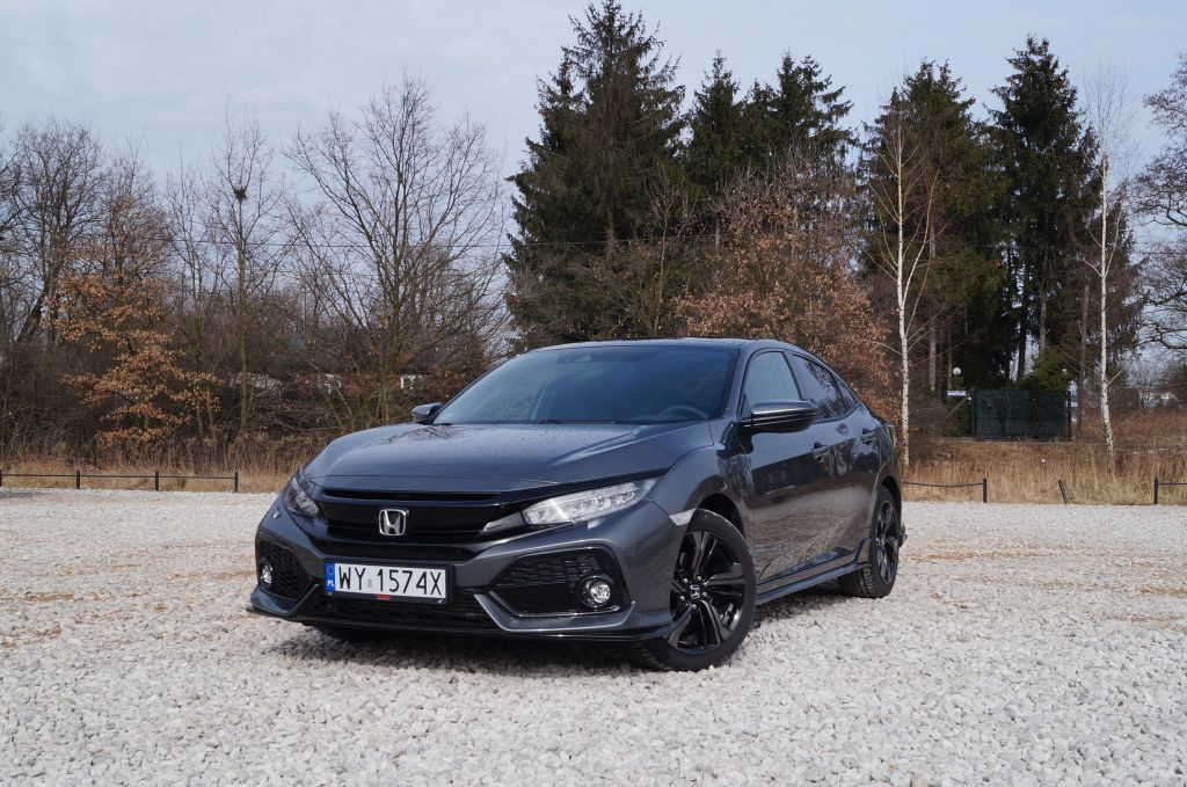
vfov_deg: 31.8
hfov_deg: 46.5
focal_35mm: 42
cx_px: 594
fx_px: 1382
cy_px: 394
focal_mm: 28
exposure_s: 1/125
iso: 100
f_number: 13
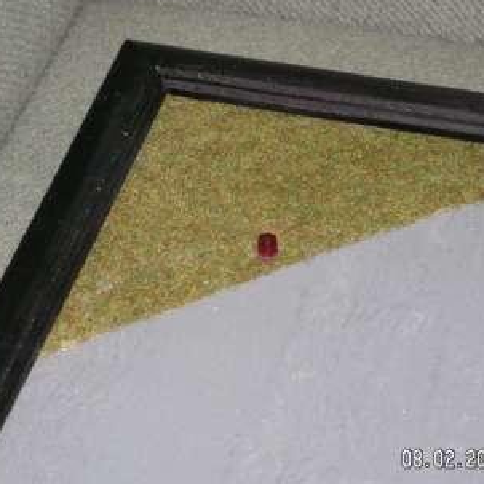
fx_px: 2816
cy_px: 243
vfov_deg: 9.8
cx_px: 211
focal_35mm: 178
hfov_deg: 9.8
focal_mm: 22.8
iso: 160
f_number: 3.4
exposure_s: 1/160
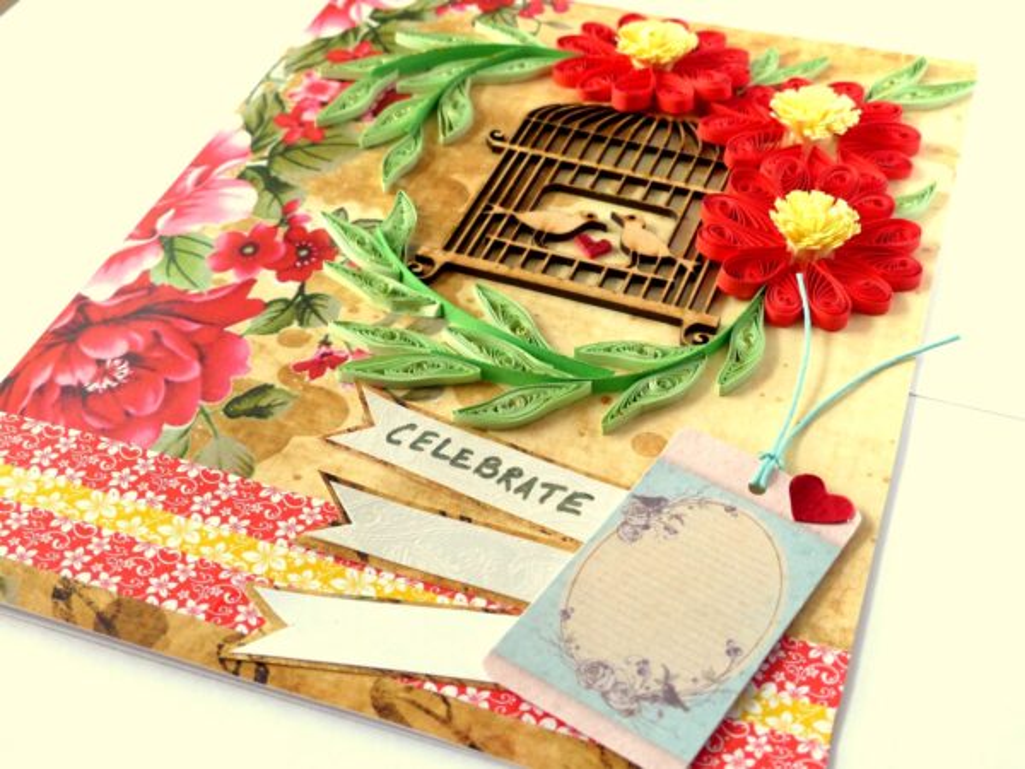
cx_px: 512
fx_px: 1481
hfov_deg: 38.2
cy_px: 384
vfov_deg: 29.1
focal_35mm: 50
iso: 100
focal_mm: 9.1
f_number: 2.8
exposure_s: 1/125
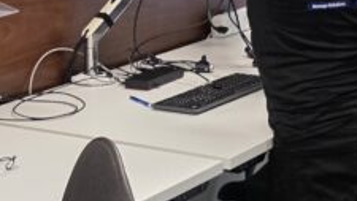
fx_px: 1080
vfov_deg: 10.7
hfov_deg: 18.5
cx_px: 49
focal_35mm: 114
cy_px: 78
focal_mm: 6.3
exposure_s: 1/100
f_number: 1.7
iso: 160
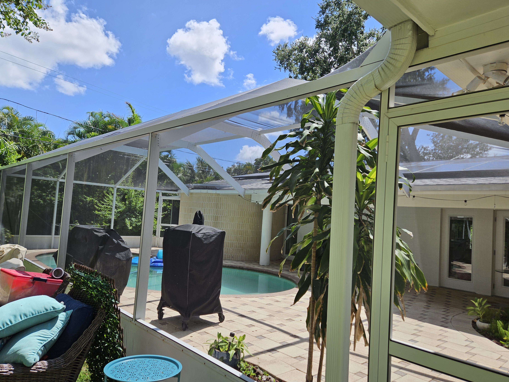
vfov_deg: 54.9
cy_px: 199
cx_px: 249
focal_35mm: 25
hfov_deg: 69.4
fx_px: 368
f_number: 1.8
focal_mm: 5.4
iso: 25
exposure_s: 1/1008
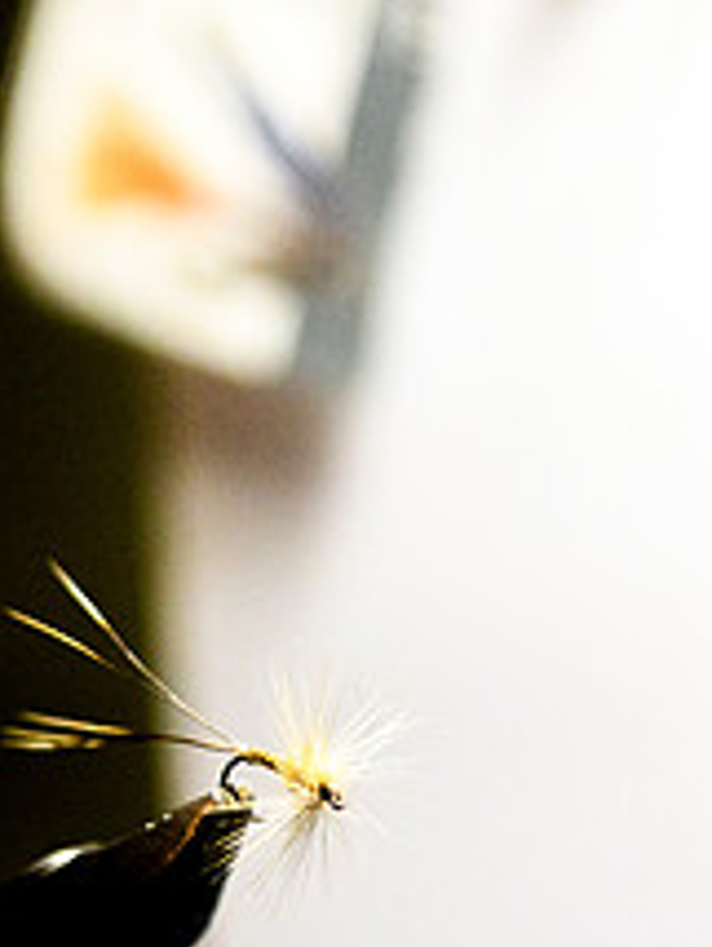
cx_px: -54
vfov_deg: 9.3
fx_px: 5802
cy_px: 783
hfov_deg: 7.0
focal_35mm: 212
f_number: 3.2
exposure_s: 1/1250
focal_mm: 70
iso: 1600
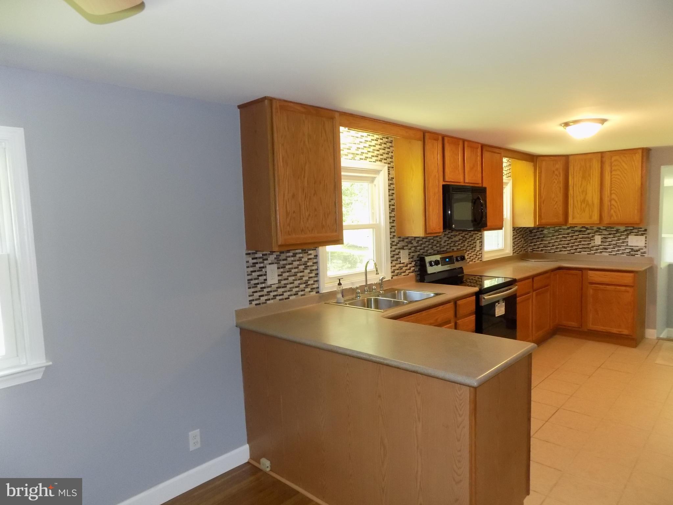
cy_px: 252
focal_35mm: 23
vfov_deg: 58.9
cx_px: 336
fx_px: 447
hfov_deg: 73.9
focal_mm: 4
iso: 400
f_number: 3.1
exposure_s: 1/30
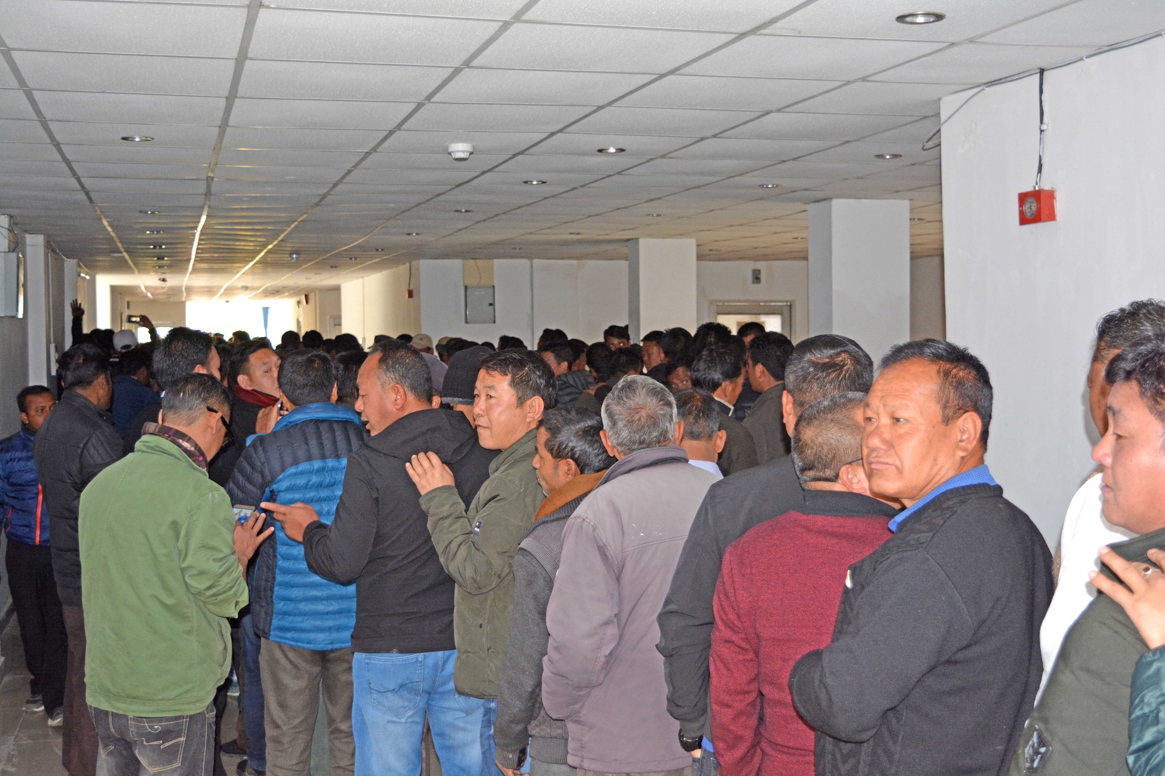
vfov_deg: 30.8
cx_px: 582
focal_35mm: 44
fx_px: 1408
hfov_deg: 45.0
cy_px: 388
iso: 1100
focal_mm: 29
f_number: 4.2
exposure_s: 1/60
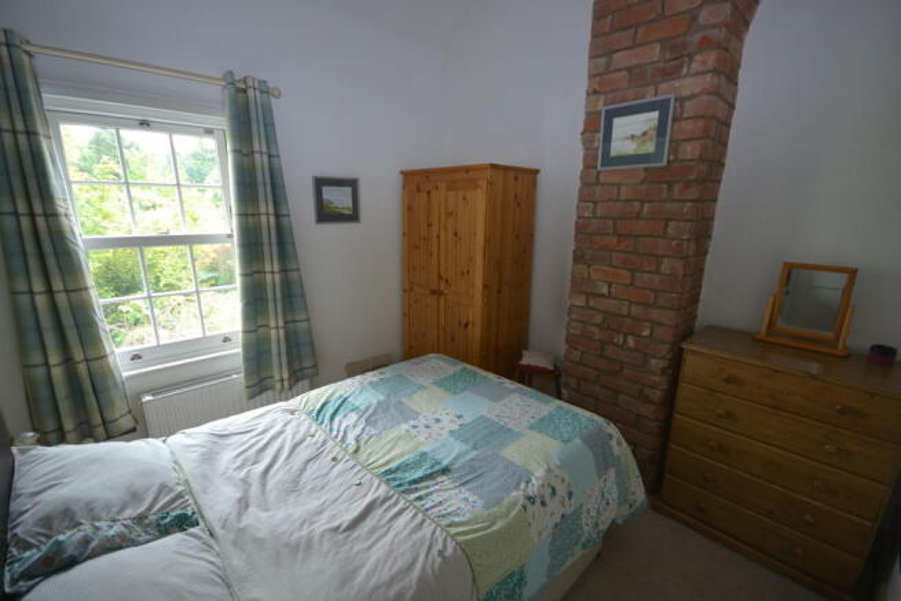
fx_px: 375
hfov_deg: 100.4
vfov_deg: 77.4
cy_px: 300
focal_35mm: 15
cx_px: 450
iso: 400
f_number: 4
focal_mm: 10
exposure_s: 1/60
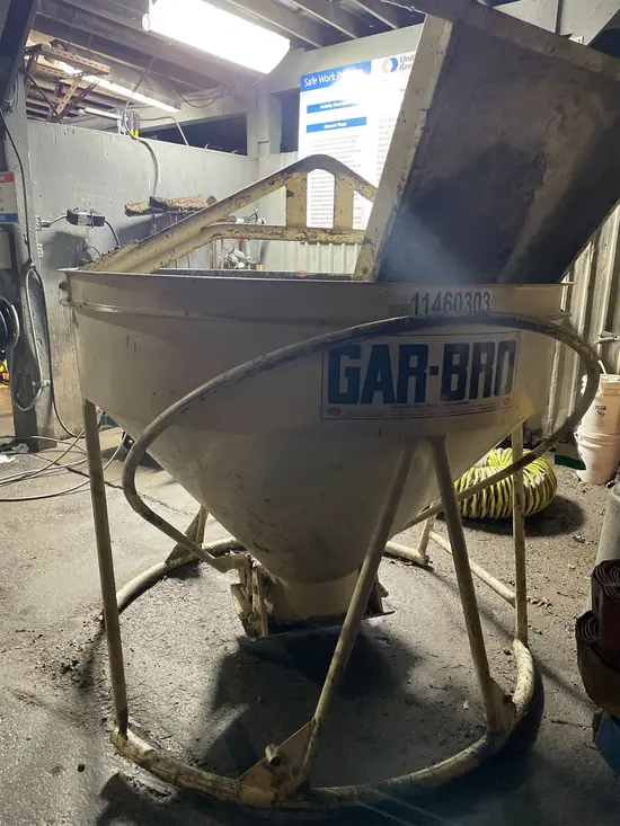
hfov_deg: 53.1
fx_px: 621
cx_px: 310
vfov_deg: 67.3
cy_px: 413
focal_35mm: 26
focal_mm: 4.2
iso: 500
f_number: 1.6
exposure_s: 1/60
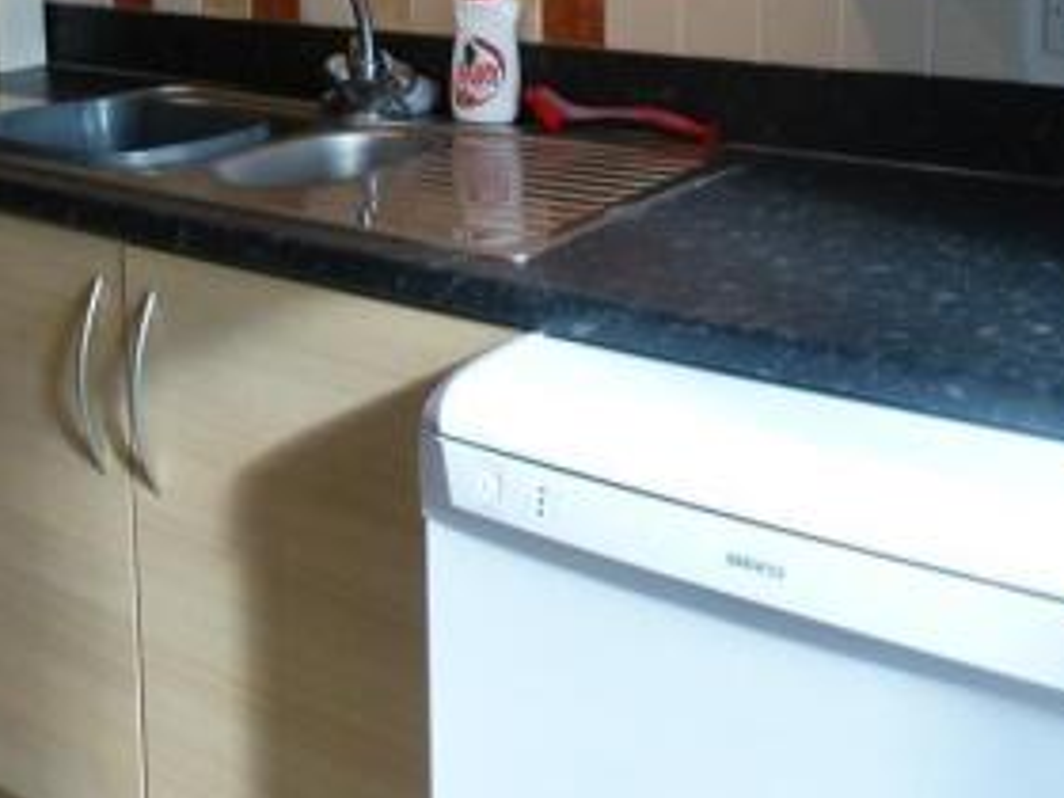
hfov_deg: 38.0
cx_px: 405
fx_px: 1537
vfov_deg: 27.4
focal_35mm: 50
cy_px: -2
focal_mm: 4.3
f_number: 3.3
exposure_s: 1/60
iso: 250
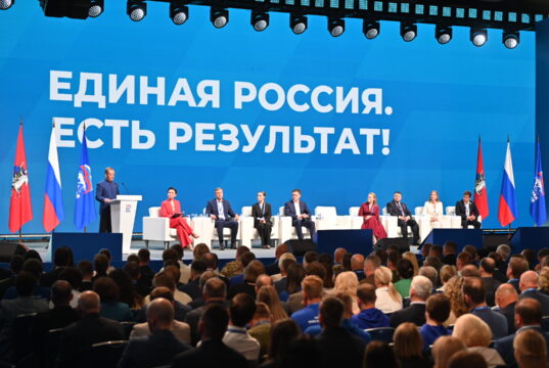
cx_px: 274
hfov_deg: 28.8
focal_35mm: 70
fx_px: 1069
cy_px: 184
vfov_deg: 19.5
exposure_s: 1/200
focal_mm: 70
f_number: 3.2
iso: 280
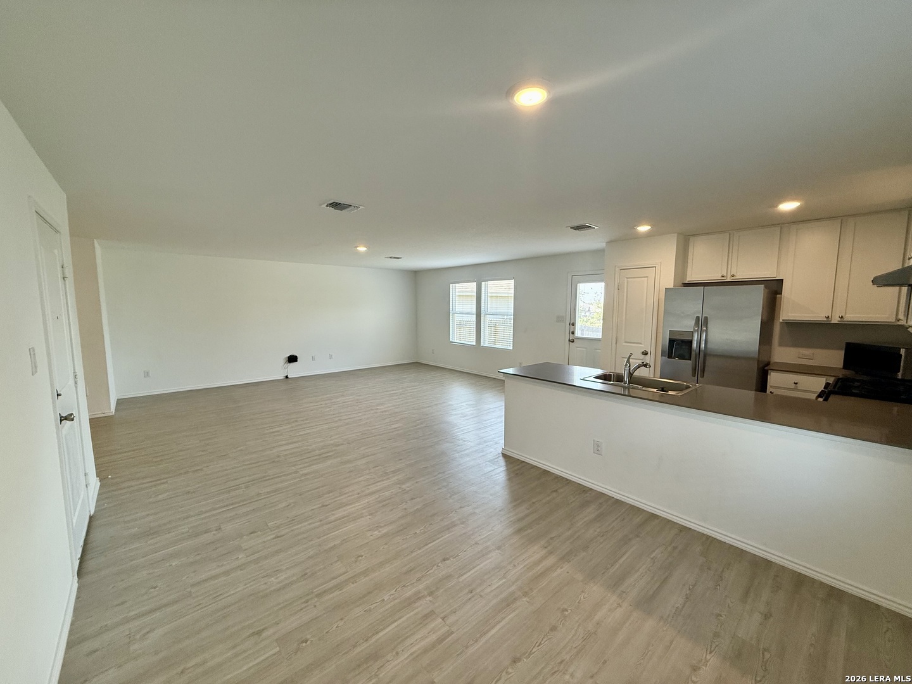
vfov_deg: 85.7
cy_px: 342
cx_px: 456
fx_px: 369
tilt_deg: -6.0
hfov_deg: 102.1
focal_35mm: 14
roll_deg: -0.2
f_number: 2.2
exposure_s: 1/120
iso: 160
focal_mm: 2.22
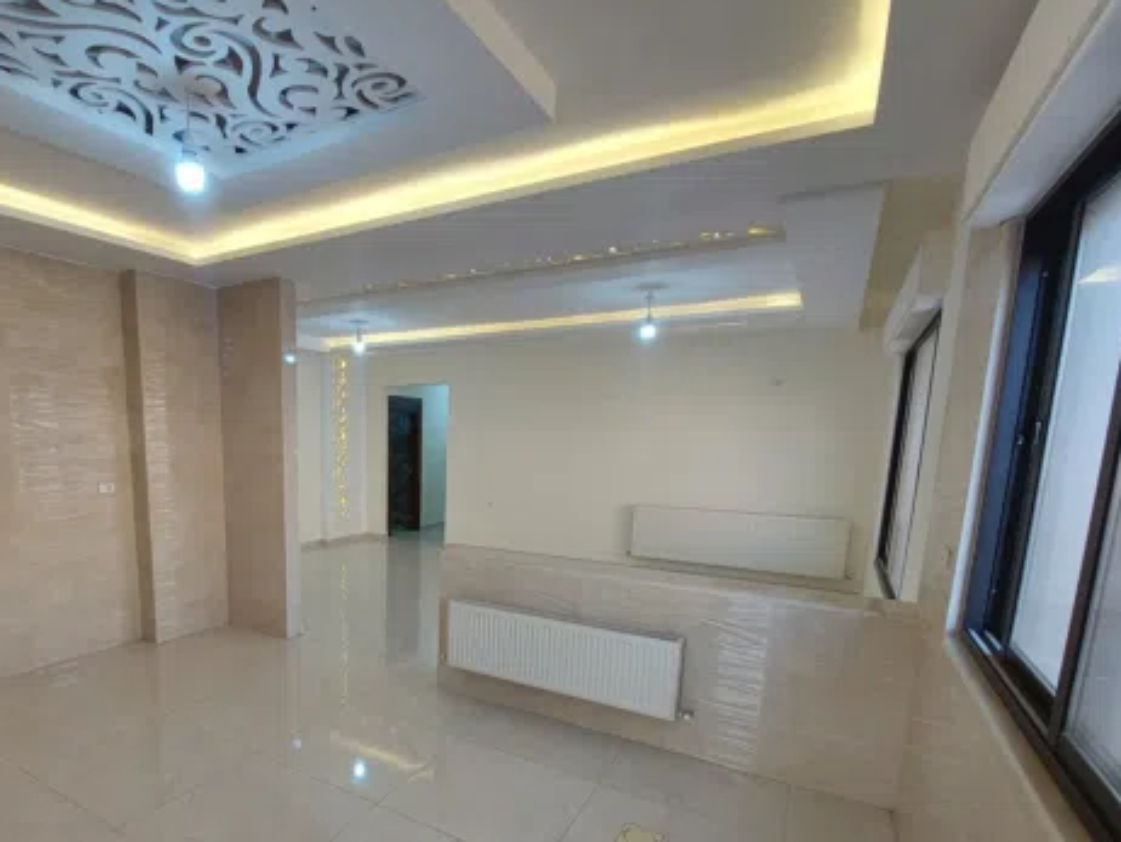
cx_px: 417
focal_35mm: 18
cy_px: 541
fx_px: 583
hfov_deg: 85.9
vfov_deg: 70.1
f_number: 2.2
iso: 80
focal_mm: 1.74
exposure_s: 1/50
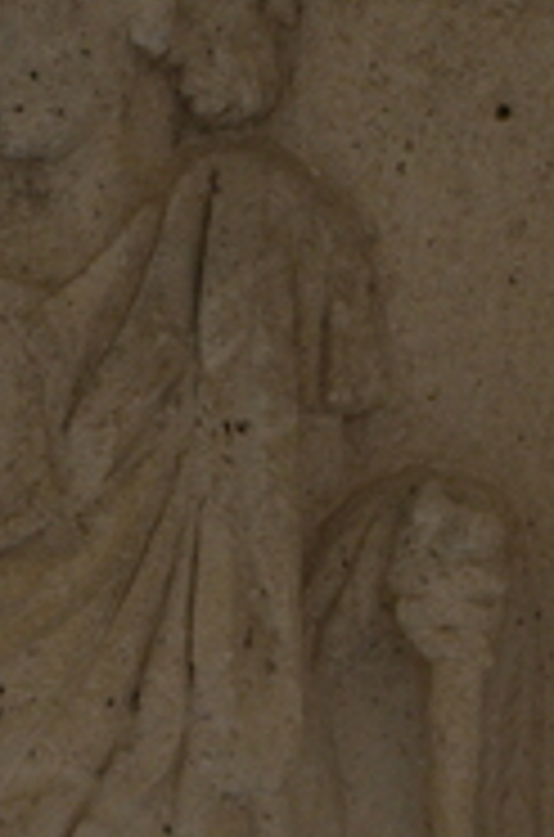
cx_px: 149
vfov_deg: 9.9
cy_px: 1102
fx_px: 4735
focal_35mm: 204
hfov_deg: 6.7
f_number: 5.6
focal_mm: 38
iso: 1000
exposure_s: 1/125
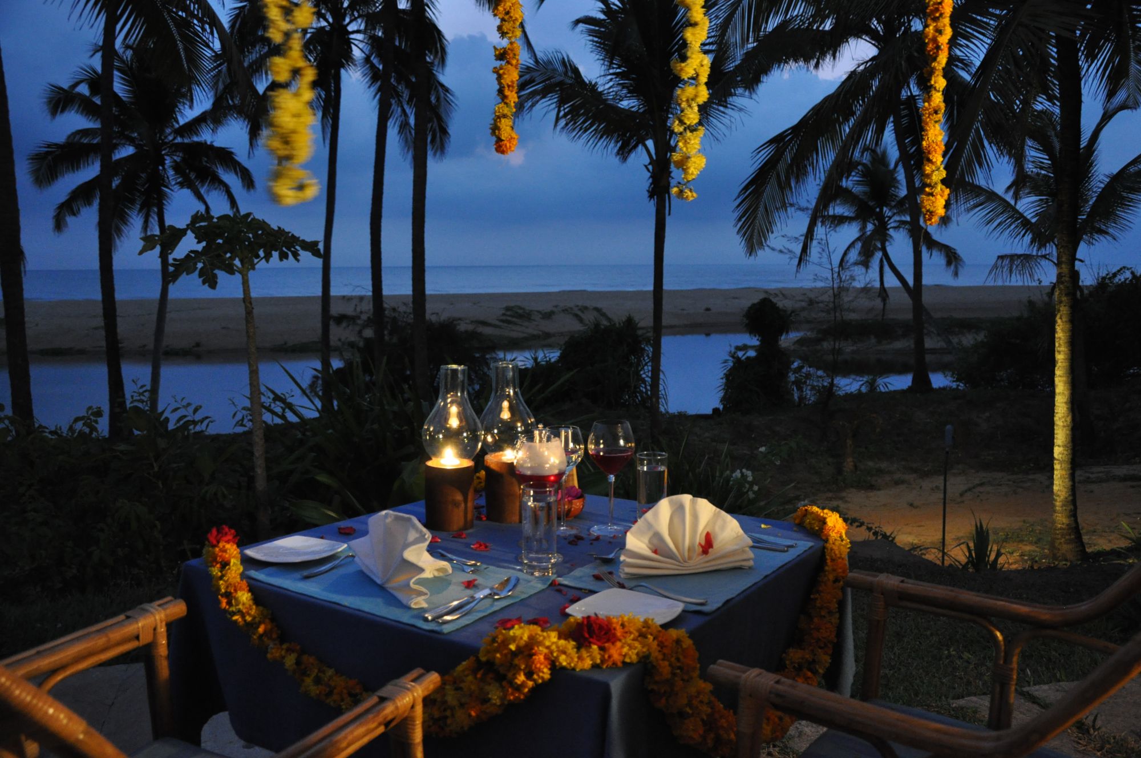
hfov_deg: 59.6
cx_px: 570
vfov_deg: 41.6
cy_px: 379
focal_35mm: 32
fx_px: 997
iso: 1600
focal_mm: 21
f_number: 3.8
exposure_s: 1/8
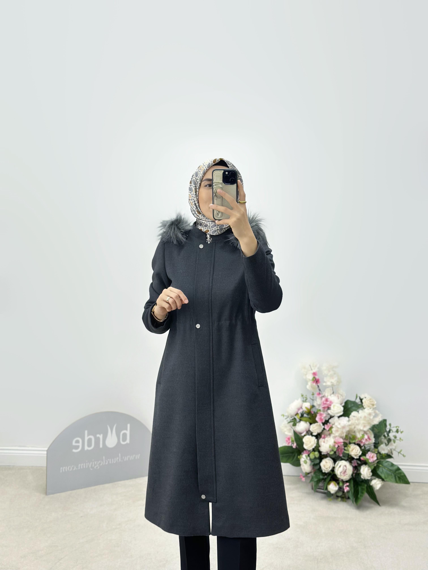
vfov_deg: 39.7
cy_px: 285
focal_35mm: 48
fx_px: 791
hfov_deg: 30.3
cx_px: 214
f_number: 1.78
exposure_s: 1/217
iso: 80
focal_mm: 6.86
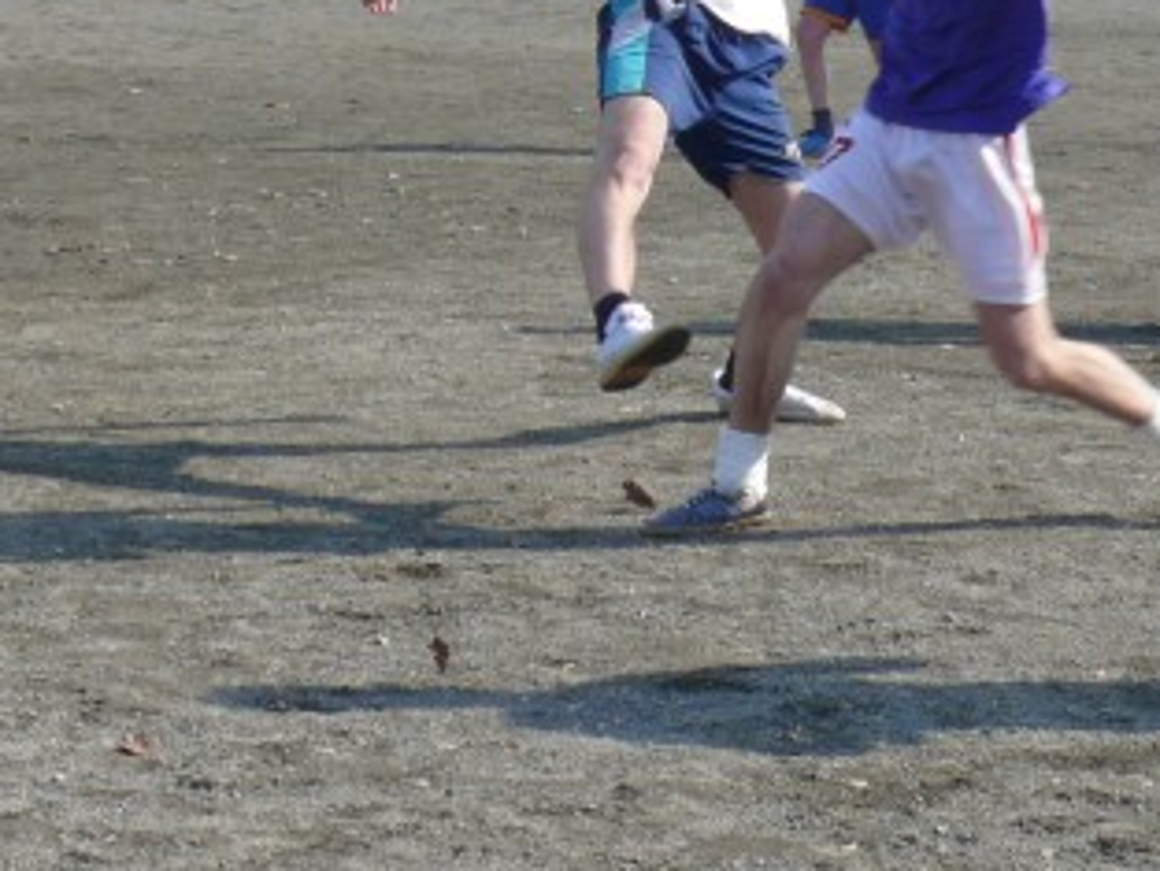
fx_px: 4727
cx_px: 1030
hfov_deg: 13.9
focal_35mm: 141
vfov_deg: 10.5
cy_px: 39
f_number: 5.6
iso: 100
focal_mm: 10.3
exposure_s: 1/320
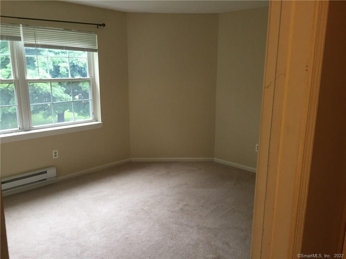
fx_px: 290
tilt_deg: -10.7
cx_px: 173
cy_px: 130
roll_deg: -0.8
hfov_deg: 61.7
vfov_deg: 48.2
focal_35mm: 29
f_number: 2.2
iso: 125
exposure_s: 1/30
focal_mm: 4.15
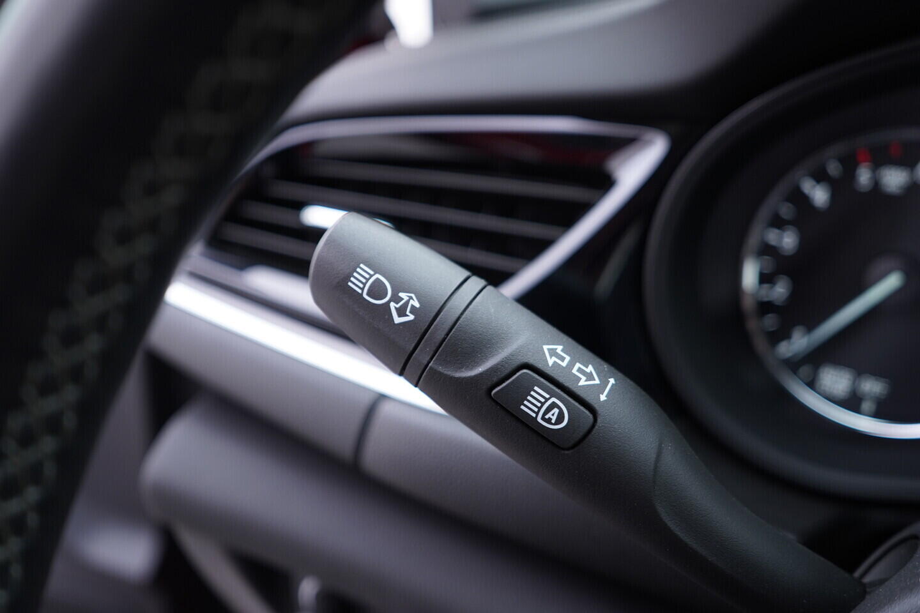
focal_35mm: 36
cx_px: 460
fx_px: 920
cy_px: 306
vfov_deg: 36.9
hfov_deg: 53.1
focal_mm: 24
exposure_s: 1/40
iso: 200
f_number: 2.8
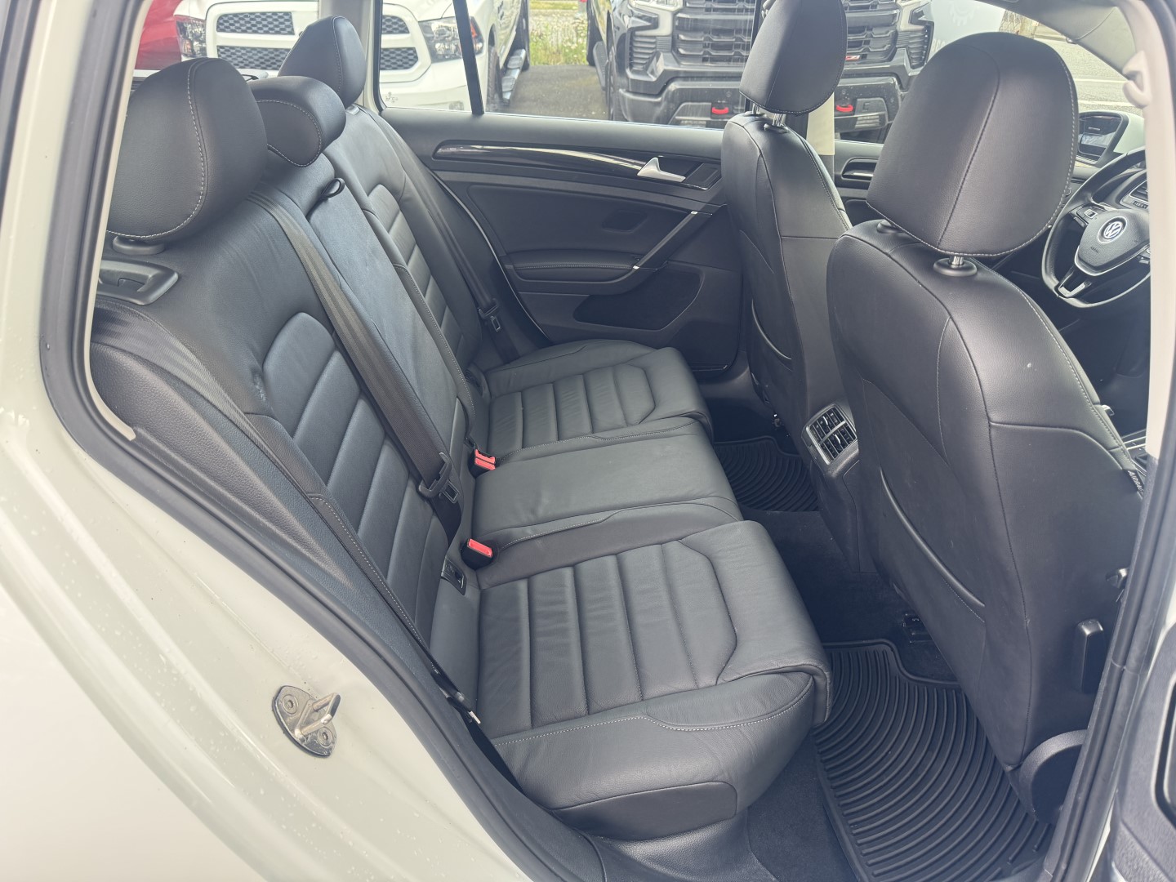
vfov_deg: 56.8
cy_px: 441
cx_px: 588
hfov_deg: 71.6
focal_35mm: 24
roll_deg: -4.6
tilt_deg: -31.3
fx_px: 815
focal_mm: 6.76
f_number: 1.78
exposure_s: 1/132
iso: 100
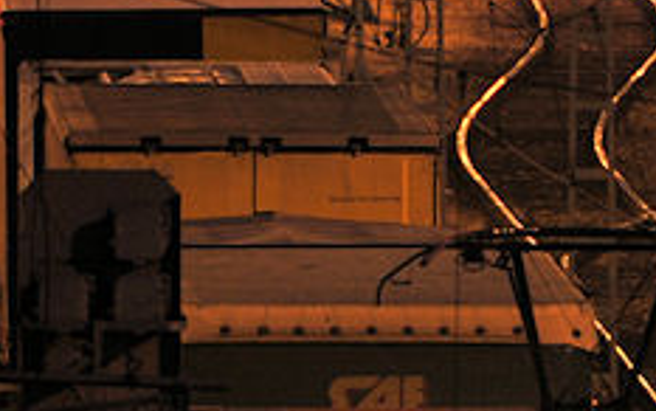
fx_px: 25012
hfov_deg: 1.5
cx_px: 452
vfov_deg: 0.9
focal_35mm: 1398
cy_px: 771
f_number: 9
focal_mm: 400
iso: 200
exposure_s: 5
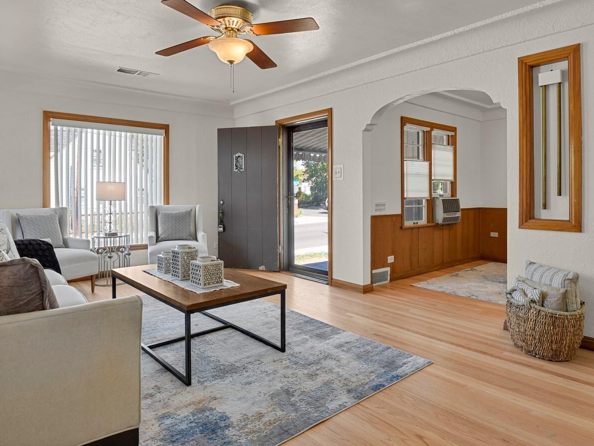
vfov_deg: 60.8
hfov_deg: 76.3
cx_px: 283
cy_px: 189
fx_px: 378
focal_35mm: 22
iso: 250
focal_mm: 17
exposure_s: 1/1.67
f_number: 8
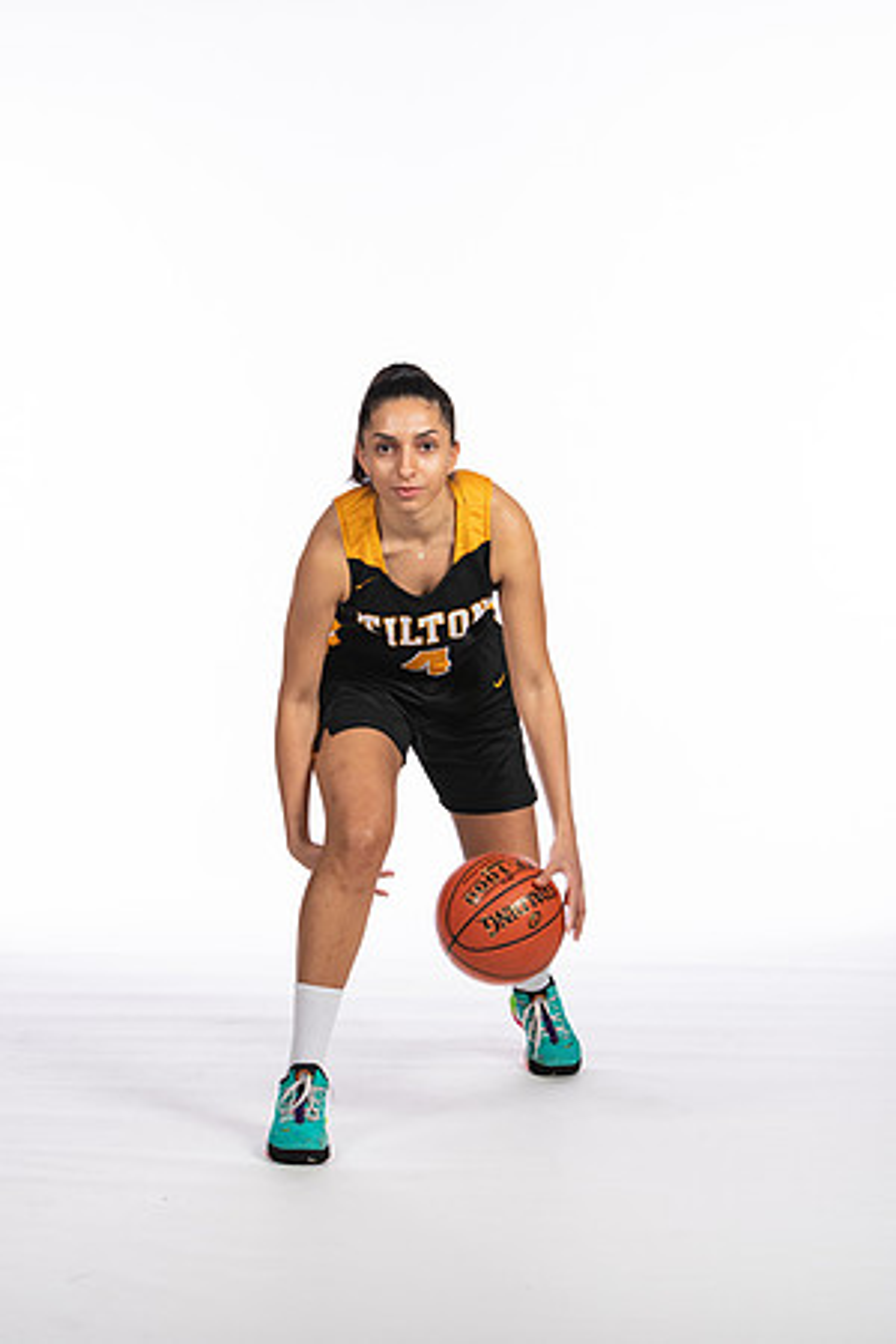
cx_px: 448
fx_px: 3920
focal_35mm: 105
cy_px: 672
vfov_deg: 19.5
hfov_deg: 13.0
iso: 100
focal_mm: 70
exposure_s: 1/100
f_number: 5.6
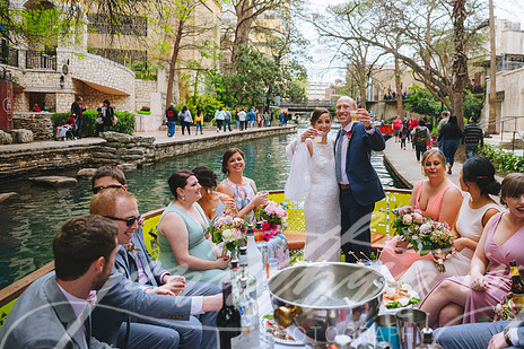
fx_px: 436
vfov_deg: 43.5
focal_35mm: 30
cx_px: 320
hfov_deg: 61.3
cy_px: 148
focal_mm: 24
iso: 400
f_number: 2.8
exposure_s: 1/1000
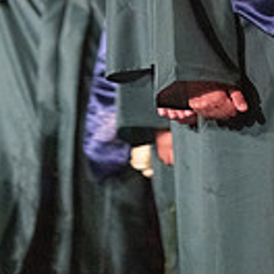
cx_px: 276
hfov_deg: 5.0
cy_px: -181
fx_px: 3143
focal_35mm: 351
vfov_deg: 4.9
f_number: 2.8
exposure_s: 1/1000
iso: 16000
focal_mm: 121
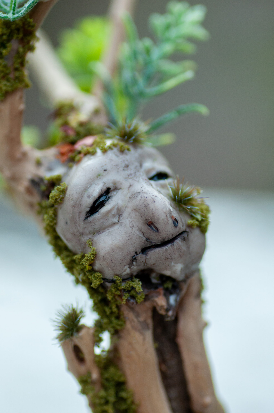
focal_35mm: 135
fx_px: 1545
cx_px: 137
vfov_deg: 15.2
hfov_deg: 10.1
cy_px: 206
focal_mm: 90
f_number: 5
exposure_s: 1/250
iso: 640
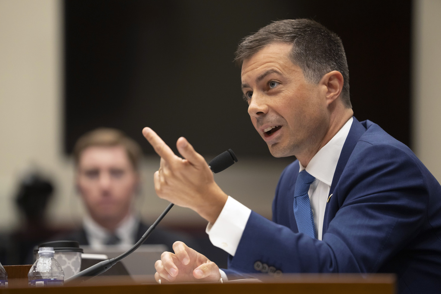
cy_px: 147
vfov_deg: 6.9
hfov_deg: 10.3
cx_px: 220
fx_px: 2450
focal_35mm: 200
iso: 2500
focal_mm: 200
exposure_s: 1/640
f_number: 2.8
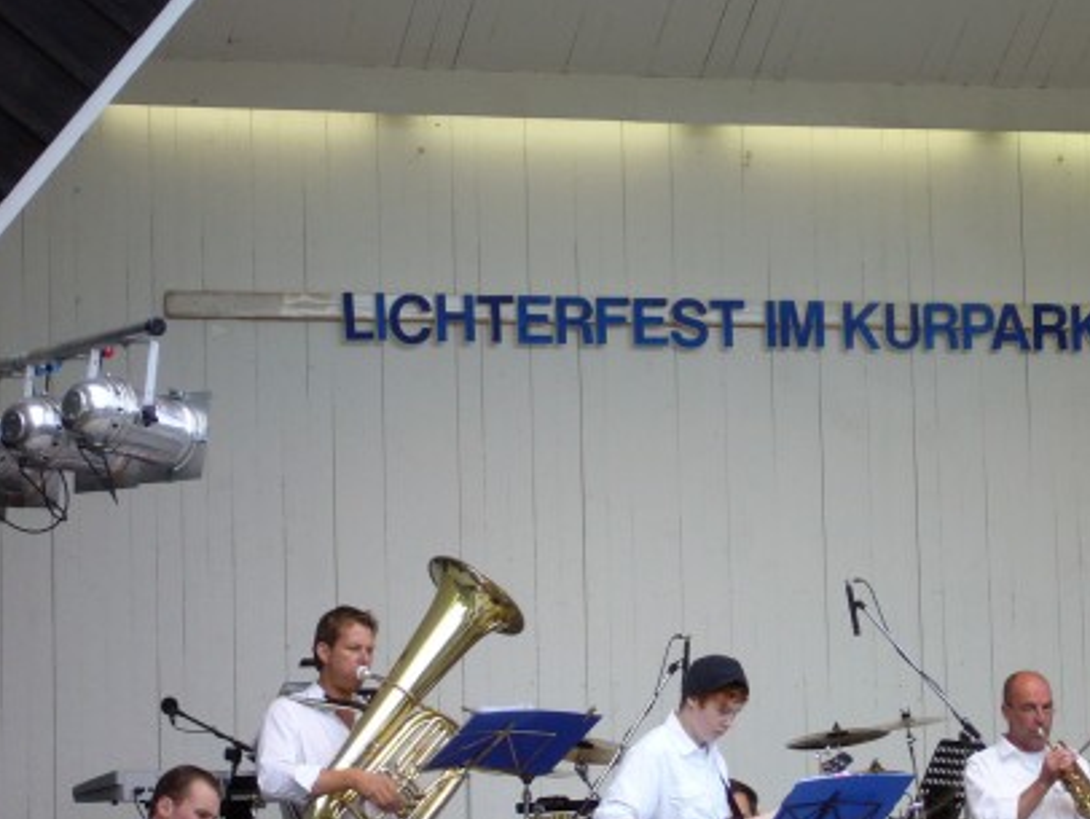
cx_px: 781
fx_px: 4884
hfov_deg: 12.7
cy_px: 368
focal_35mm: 155
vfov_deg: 9.6
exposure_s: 1/50
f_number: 5
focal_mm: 17.4
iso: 80
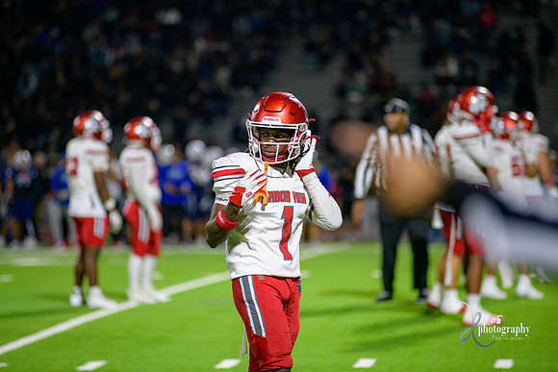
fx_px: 3101
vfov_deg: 6.9
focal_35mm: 200
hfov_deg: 10.3
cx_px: 279
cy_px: 186
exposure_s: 1/320
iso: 2000
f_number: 2.8
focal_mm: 200
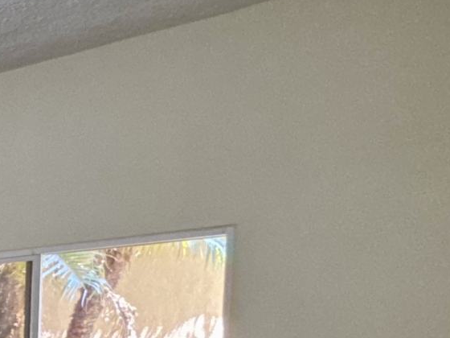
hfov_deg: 18.6
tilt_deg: -6.0
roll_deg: +0.7
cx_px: -460
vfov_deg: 20.6
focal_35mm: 64
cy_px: 455
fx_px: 832
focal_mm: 2.22
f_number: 2.2
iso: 1000
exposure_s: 1/60
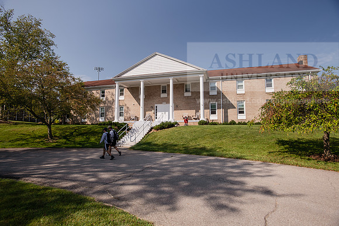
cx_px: 170
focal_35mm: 20
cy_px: 113
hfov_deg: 84.0
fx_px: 188
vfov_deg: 62.0
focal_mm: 20
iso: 125
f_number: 5.6
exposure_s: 1/250
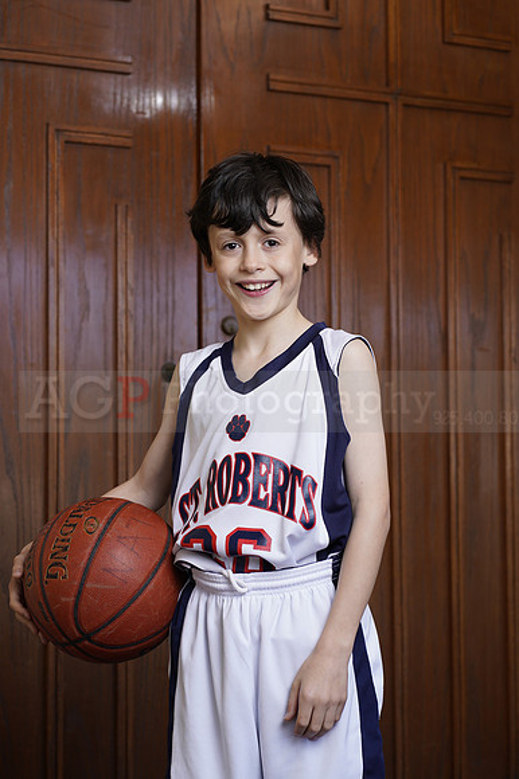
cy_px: 390
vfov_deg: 23.9
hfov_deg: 16.1
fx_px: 1840
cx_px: 260
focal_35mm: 85
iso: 200
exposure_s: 1/250
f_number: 5.6
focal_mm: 85
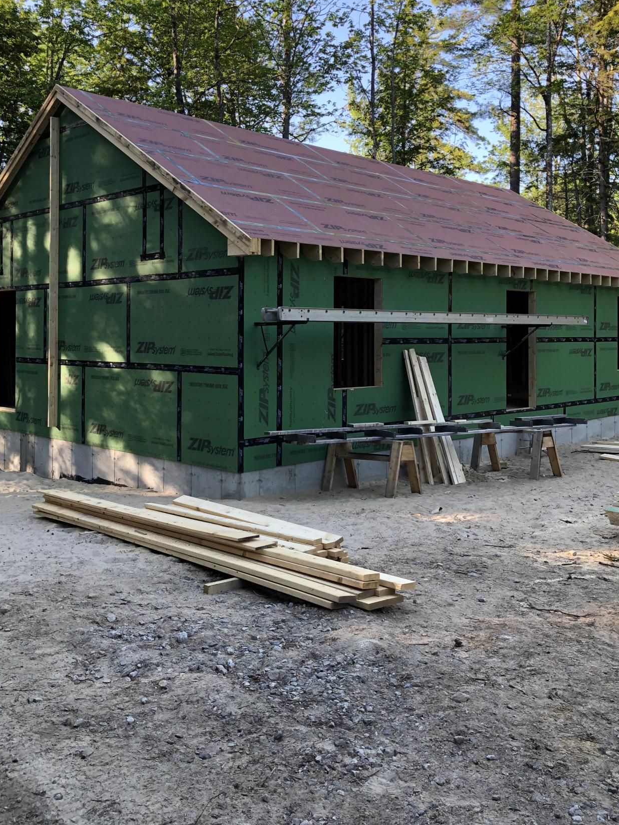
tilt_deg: -1.7
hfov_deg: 41.8
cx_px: 307
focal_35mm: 34
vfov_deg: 53.6
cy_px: 333
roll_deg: -1.3
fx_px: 811
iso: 25
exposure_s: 1/120
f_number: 1.8
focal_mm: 3.99
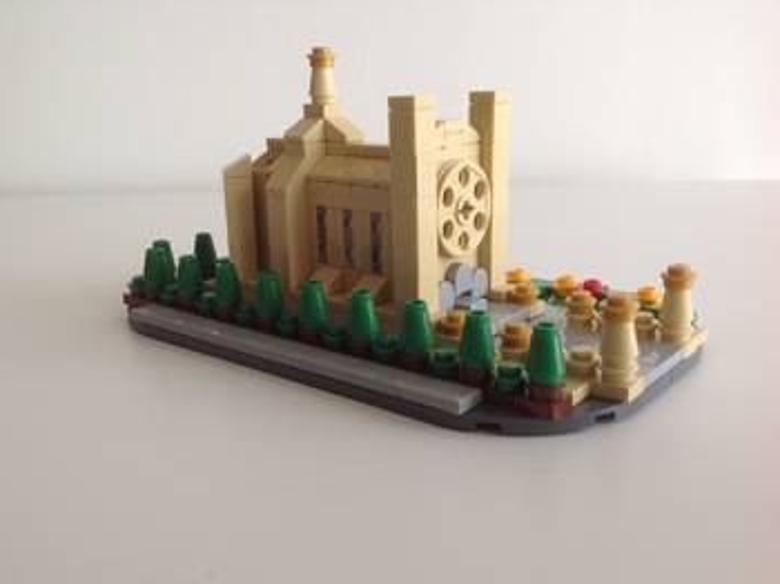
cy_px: 295
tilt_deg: -16.1
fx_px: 811
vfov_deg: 39.6
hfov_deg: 51.4
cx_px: 397
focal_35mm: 36
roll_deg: -1.0
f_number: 2.4
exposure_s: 1/60
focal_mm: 4.28
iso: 64
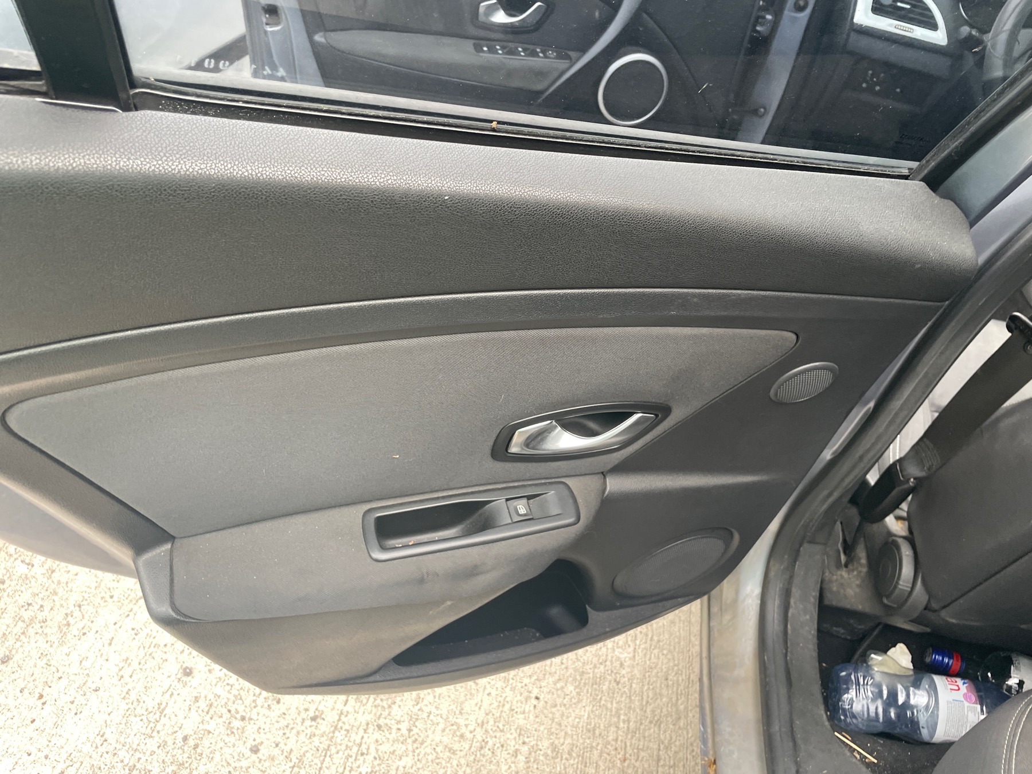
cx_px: 516
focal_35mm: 26
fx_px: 775
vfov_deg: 53.1
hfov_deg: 67.3
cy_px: 387
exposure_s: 1/121
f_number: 1.6
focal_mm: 4.2
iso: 125
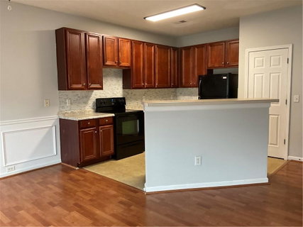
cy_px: 114
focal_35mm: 29
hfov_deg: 61.7
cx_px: 152
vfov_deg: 48.2
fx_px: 254
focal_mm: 3
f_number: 1.8
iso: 125
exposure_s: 1/60
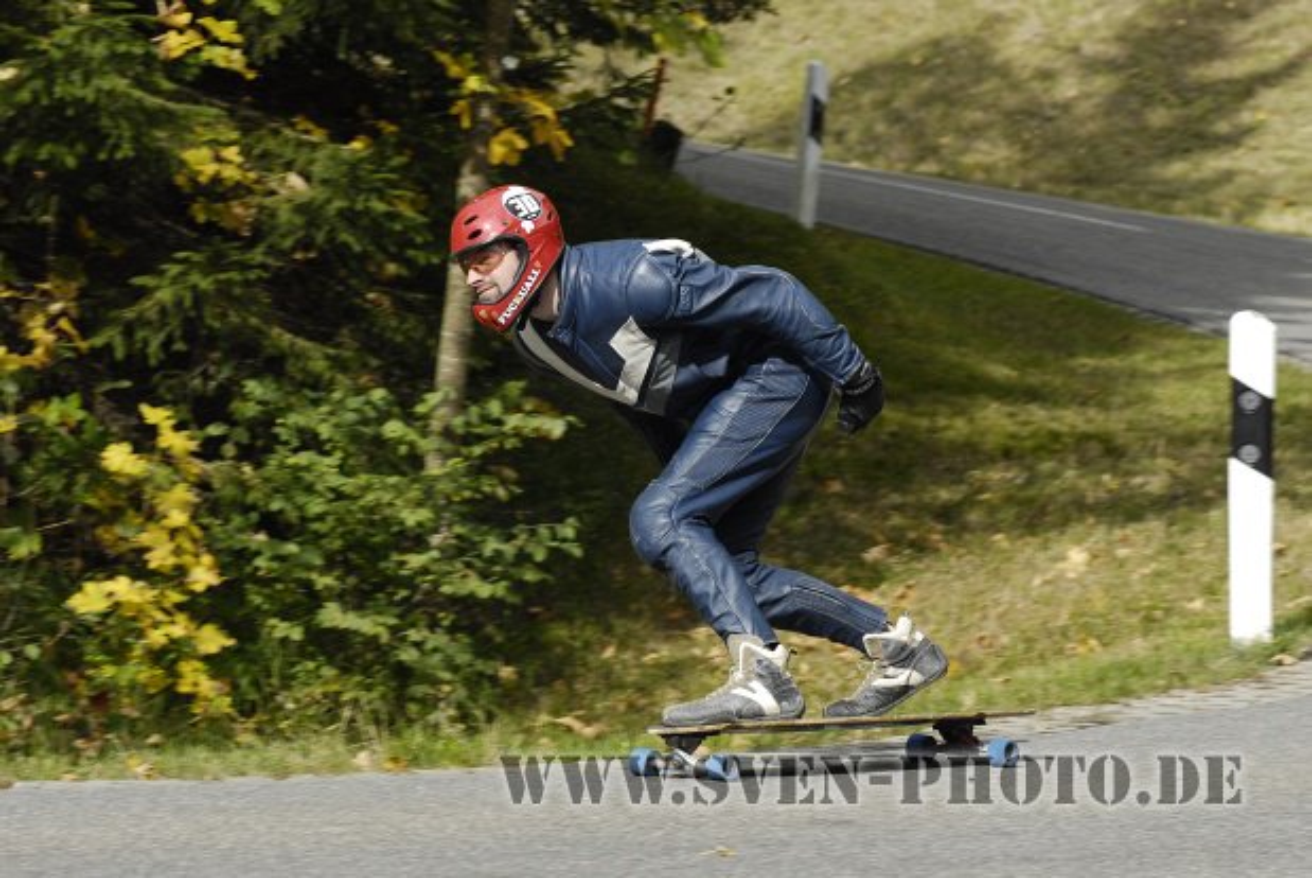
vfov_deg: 7.9
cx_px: 656
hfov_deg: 11.8
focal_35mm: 174
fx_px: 6347
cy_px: 439
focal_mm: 116
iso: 200
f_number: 8
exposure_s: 1/350
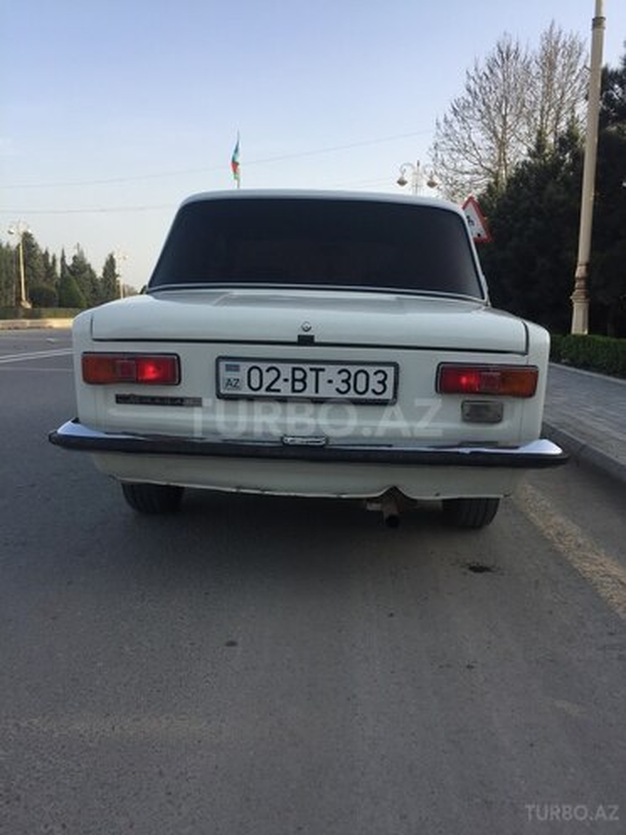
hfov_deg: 48.2
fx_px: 699
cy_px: 418
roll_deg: -0.4
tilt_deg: -7.9
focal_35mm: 29
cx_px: 313
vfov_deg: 61.7
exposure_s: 1/807
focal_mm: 4.15
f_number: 2.2
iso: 32
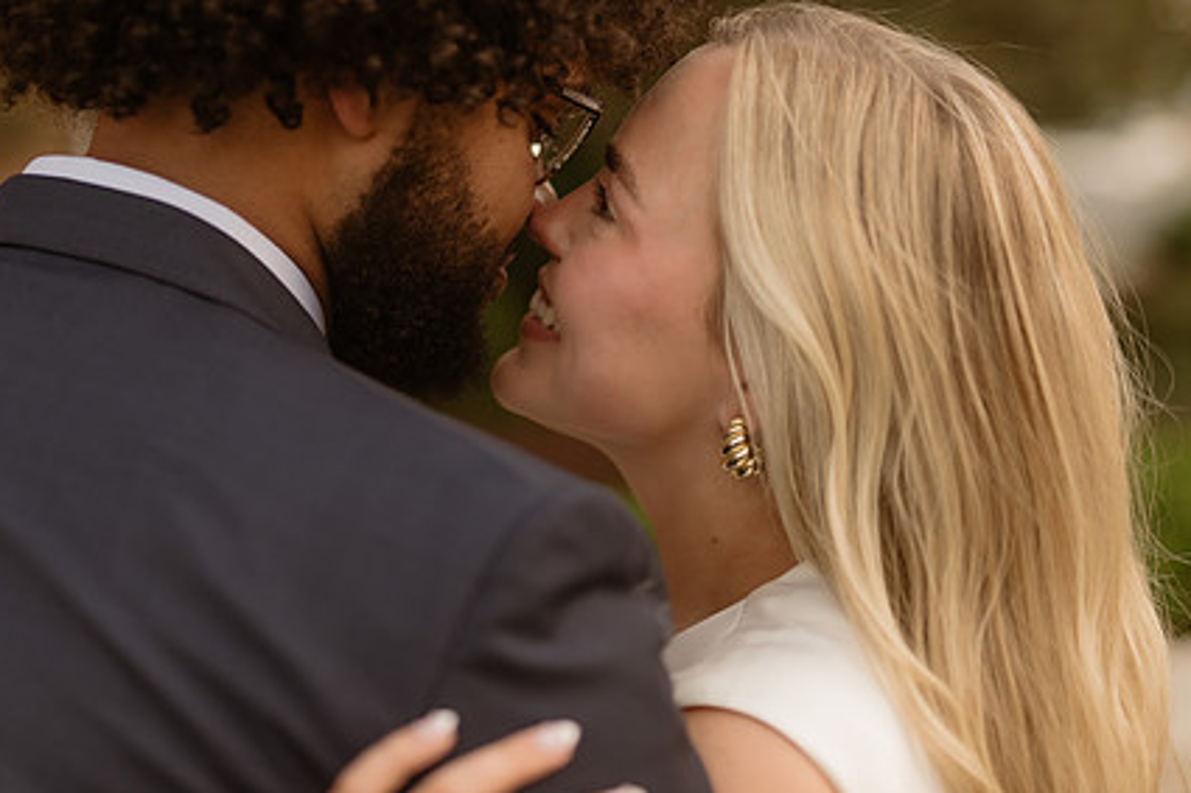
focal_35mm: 70
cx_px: 475
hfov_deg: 28.8
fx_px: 2315
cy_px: 399
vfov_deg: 19.4
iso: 250
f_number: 1.4
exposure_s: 1/320
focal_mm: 50
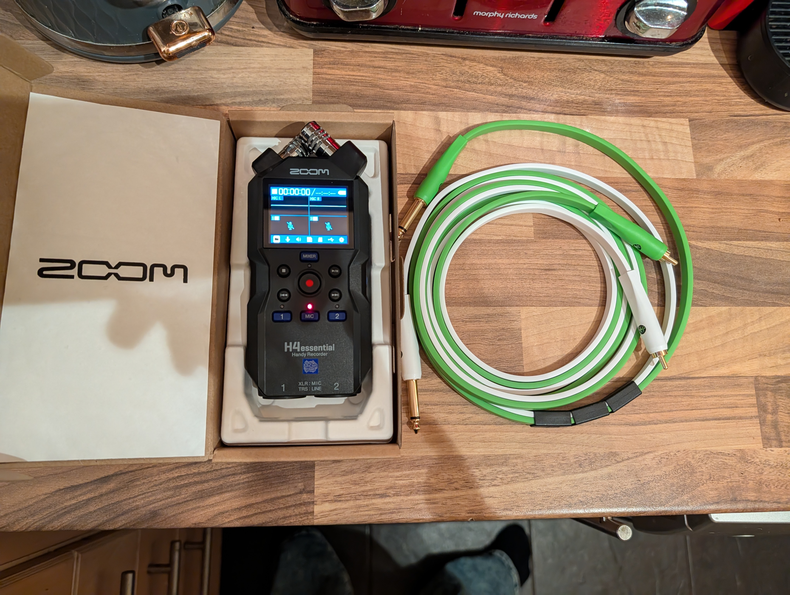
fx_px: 548
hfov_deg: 71.5
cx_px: 395
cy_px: 298
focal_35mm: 24
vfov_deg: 56.9
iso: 730
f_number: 1.68
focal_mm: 6.9
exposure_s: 1/35.7
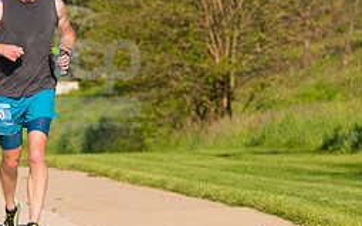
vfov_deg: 4.3
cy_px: 79
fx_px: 2977
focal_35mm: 302
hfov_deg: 7.0
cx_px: 98
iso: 400
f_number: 5.6
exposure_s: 1/2000
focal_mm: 130
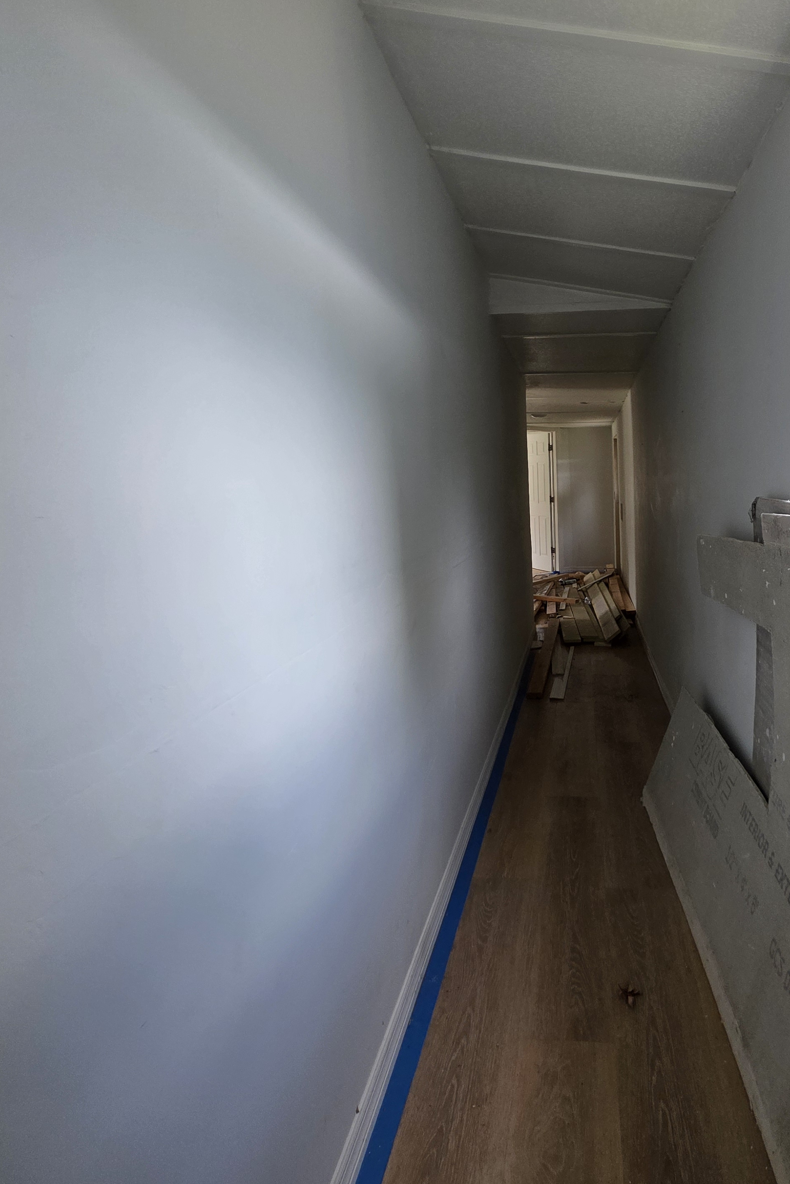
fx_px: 625
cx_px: 550
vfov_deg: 86.9
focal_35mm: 19
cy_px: 587
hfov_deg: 62.3
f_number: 1.9
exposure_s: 1/359
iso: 64
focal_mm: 2.2
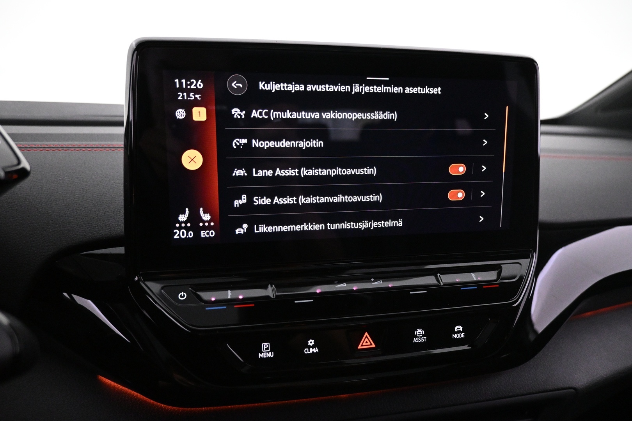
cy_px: 210
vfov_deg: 53.1
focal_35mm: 24
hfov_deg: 73.7
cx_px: 316
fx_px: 421
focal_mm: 16
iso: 4000
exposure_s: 1/60
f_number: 3.5
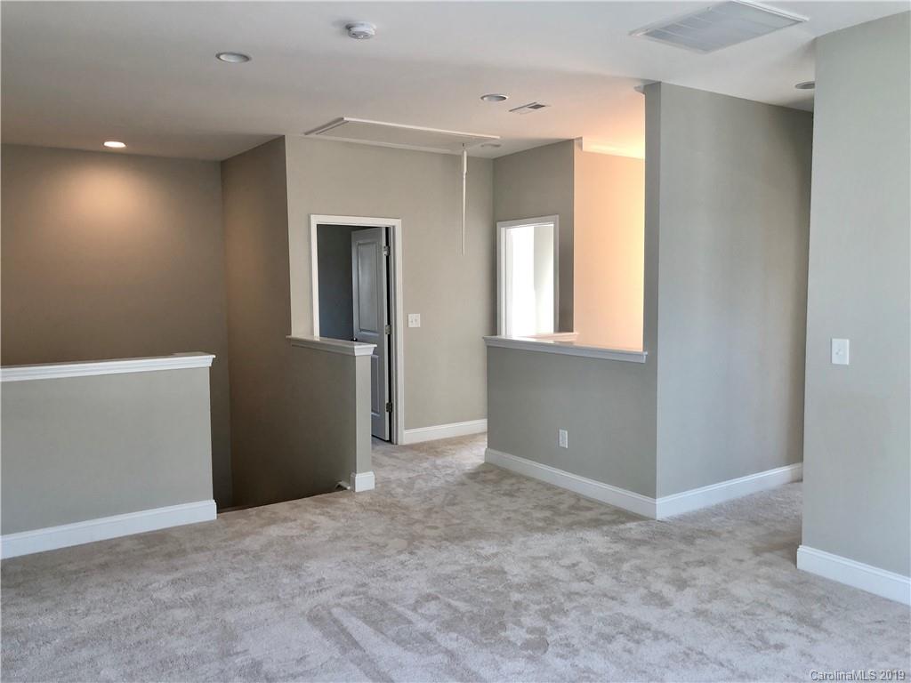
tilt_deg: -4.3
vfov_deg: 49.7
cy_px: 342
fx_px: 737
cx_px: 456
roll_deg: +1.0
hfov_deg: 63.4
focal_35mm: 28
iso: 25
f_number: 1.8
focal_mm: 4
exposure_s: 1/30
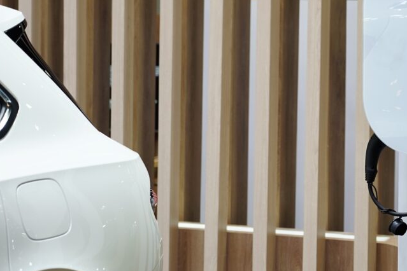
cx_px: 302
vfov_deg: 11.0
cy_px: 84
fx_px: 1413
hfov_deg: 16.3
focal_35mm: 125
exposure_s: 1/125
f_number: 4
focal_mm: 78
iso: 250
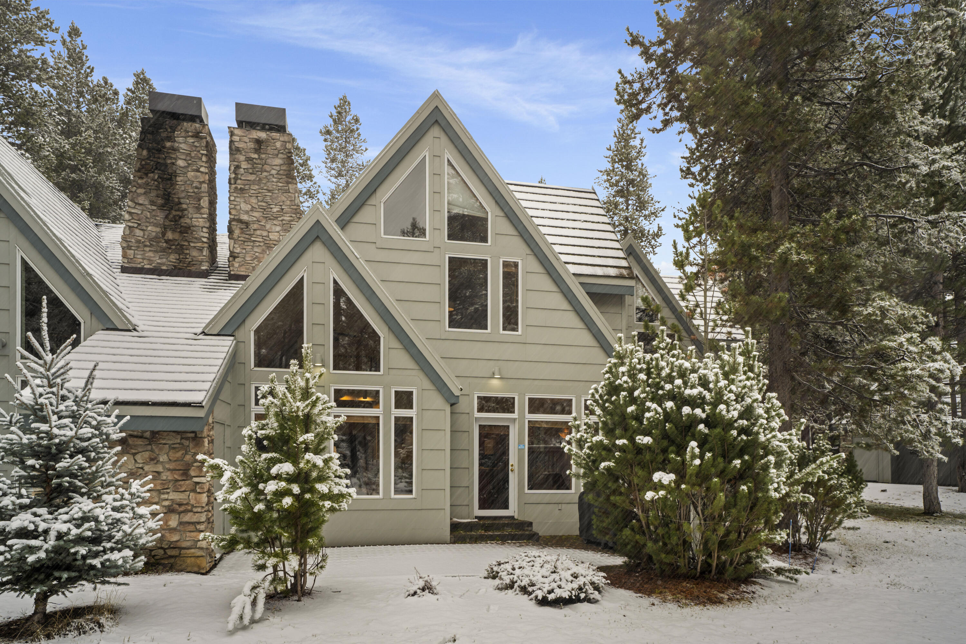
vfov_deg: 57.4
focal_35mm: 22
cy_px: 322
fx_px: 588
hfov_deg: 78.8
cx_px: 483
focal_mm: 21.9
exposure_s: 1/30
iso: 250
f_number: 8
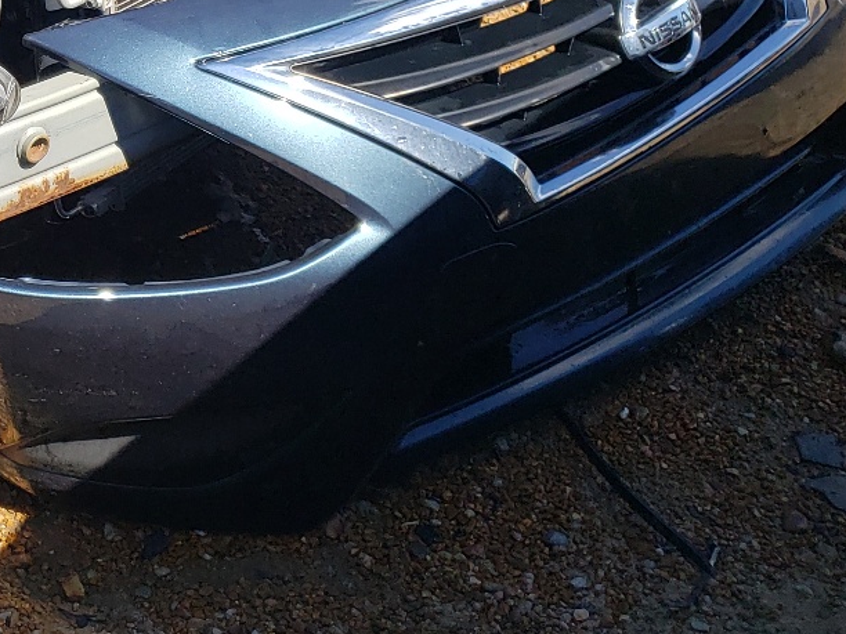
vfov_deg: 20.6
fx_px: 1662
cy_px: -57
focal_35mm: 68
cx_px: -147
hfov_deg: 25.8
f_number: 1.5
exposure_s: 1/1667
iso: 50
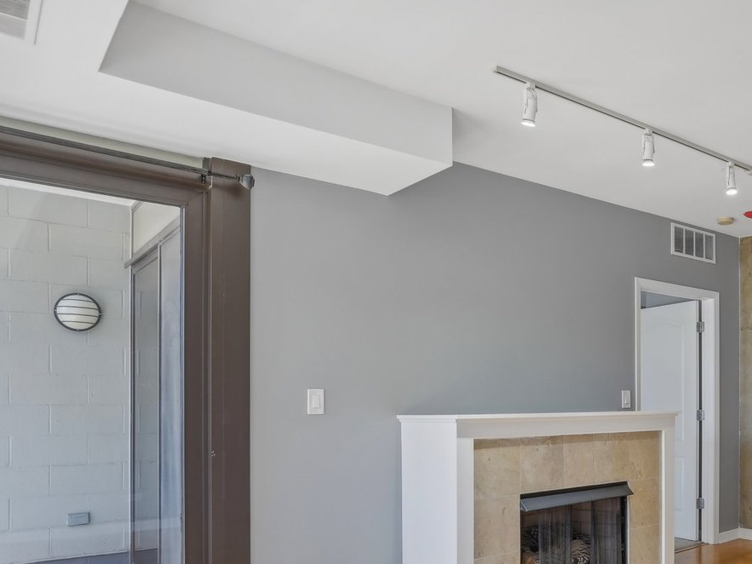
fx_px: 652
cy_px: 401
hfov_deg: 54.2
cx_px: 641
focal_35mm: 30
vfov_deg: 45.6
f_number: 8
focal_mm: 17
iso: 400
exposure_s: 1/15
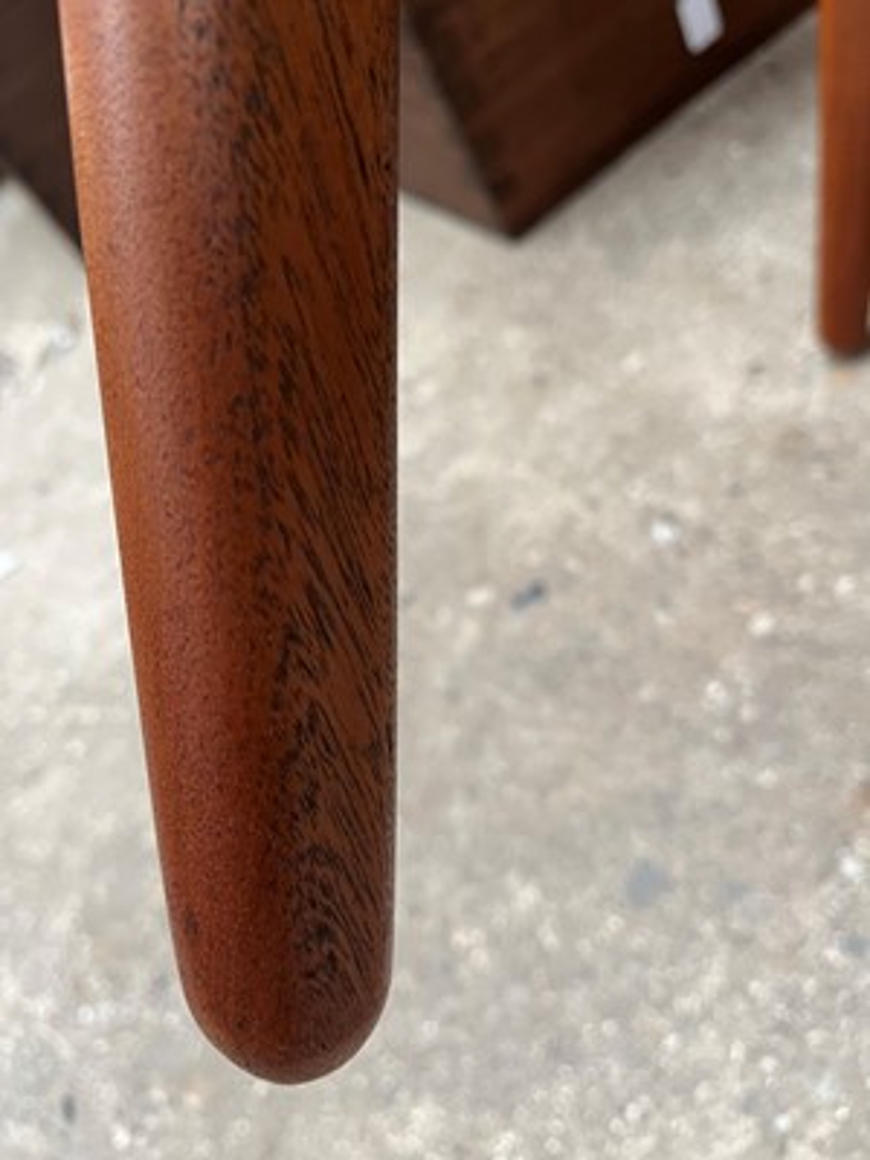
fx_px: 871
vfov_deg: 67.3
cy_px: 580
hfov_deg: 53.1
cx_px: 435
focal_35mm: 26
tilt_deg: -45.0
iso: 200
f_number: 1.6
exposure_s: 1/50
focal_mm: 5.1
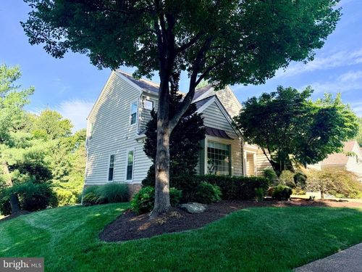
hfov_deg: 71.6
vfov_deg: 56.8
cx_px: 181
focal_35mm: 24
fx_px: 251
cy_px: 136
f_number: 1.78
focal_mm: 6.76
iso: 100
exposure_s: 1/1292
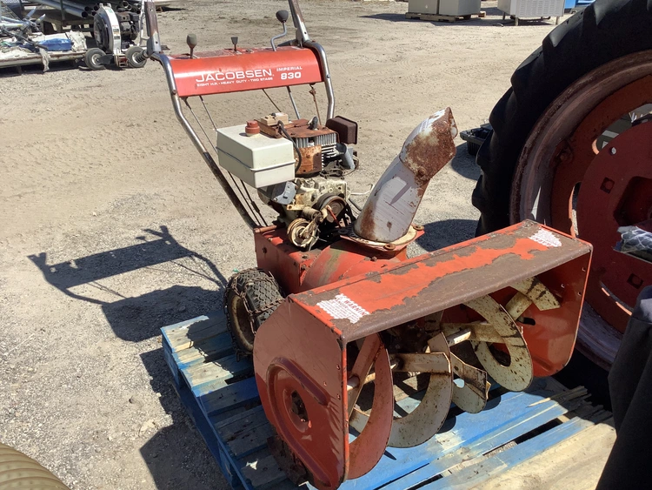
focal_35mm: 31
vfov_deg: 45.5
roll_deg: -0.4
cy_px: 245
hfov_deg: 58.3
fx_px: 584
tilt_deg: -24.7
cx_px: 326
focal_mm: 3.3
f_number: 2.4
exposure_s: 1/1274
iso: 25
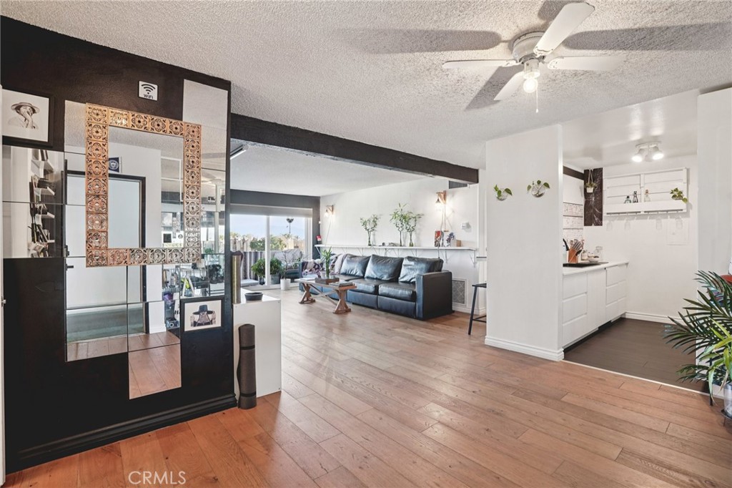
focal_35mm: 16
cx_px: 366
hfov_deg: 96.8
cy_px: 244
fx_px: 325
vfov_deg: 73.7
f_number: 8
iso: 400
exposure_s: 1/4
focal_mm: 16
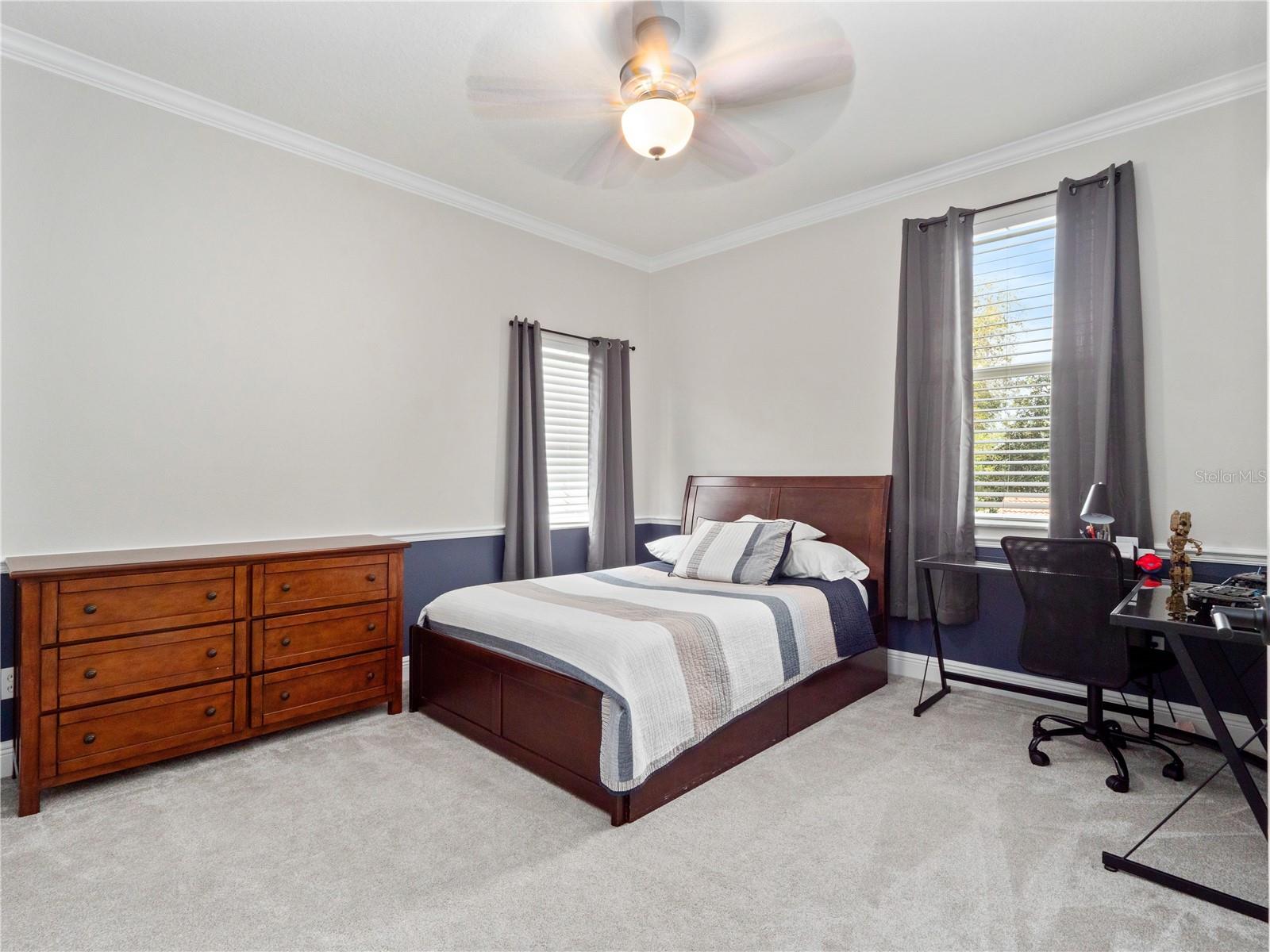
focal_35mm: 18
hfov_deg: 87.8
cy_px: 476
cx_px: 635
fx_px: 660
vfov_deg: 71.6
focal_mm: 9
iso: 320
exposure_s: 1/8
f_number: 8
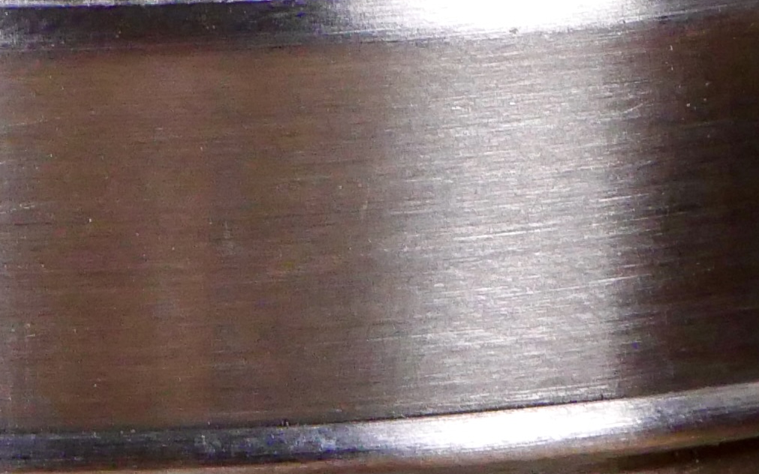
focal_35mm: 399
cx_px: 187
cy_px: 344
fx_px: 8254
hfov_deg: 5.3
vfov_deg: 3.3
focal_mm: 42
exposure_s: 1/60
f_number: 9
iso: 1600
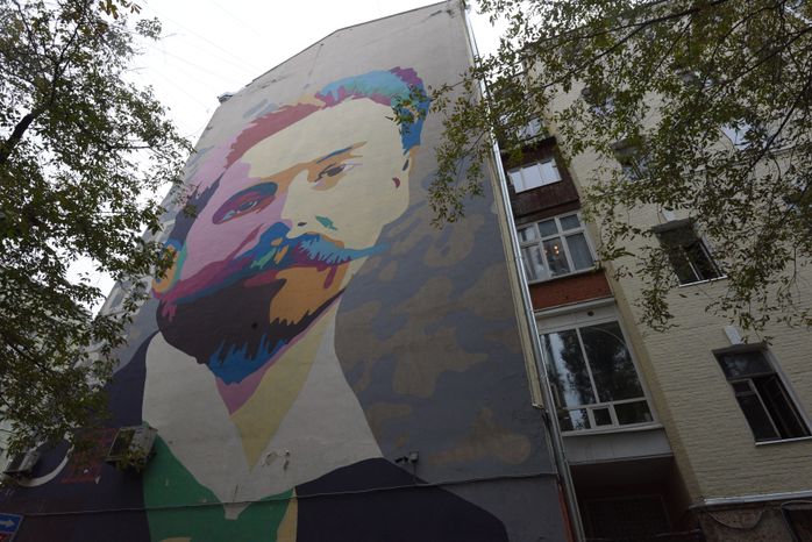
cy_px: 271
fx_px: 406
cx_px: 406
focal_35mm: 18
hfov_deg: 90.0
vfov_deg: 67.4
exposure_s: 1/1000
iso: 4000
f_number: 8
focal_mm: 18
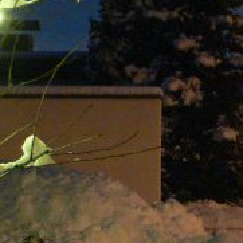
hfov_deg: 13.8
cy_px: 142
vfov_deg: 15.0
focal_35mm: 116
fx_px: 921
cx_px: 397
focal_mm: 6.3
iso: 200
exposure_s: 1
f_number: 2.8
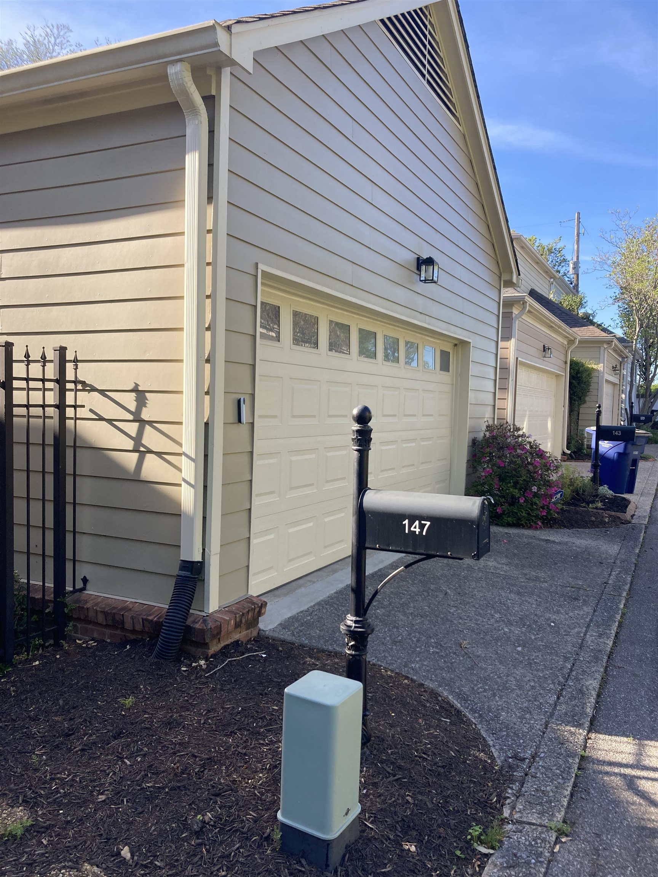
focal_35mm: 28
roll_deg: -2.7
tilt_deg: -2.9
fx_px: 710
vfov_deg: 63.4
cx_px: 329
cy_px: 438
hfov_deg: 49.7
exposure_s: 1/528
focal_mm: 3.99
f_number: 1.8
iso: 20
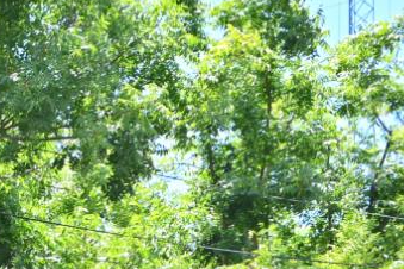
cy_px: 515
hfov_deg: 11.8
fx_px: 1739
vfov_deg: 8.5
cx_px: -417
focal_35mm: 155
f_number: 5.6
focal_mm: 35
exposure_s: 1/250
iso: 160
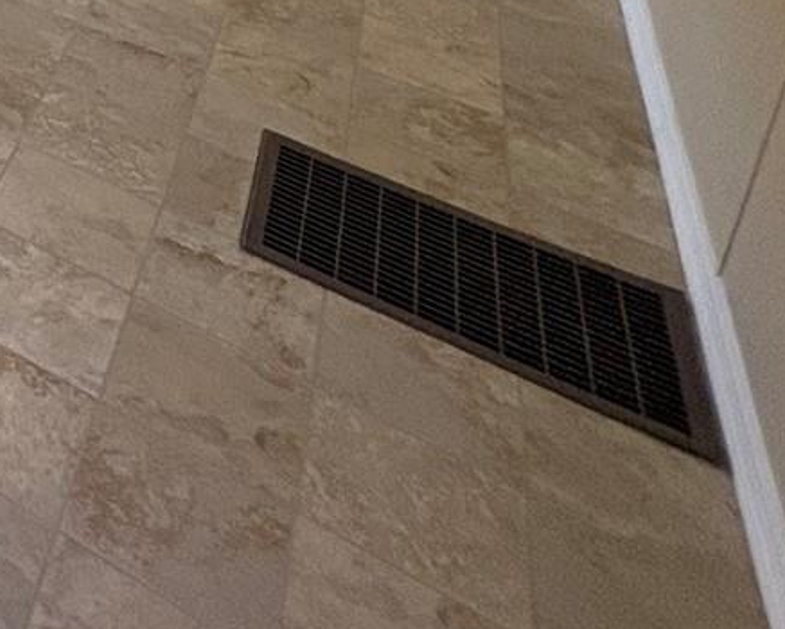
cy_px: -433
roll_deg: +0.8
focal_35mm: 50
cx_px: -526
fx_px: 1162
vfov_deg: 22.0
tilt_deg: -11.9
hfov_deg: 24.1
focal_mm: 2.22
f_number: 2.2
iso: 250
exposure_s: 1/120
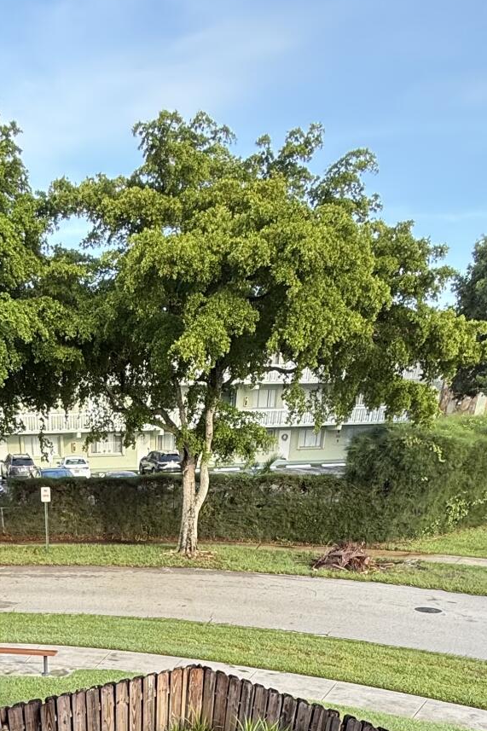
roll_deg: +2.2
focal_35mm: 34
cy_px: 799
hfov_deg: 37.4
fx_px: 690
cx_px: 91
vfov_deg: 43.5
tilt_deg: -27.0
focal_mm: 2.22
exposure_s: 1/125
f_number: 2.2
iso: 50
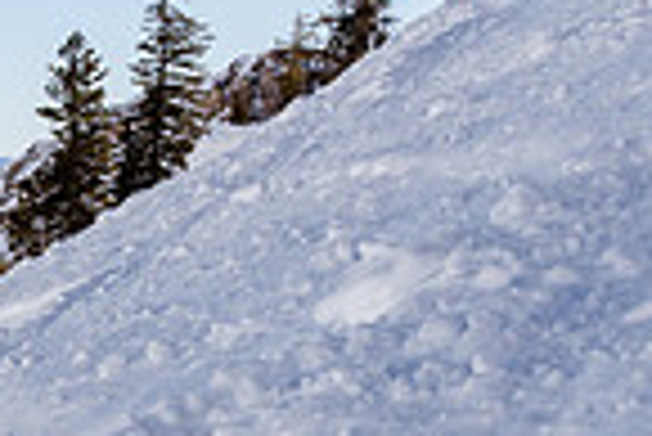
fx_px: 1958
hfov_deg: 18.0
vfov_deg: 12.5
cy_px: 483
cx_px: -121
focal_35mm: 108
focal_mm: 18
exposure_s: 1/640
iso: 160
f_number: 8
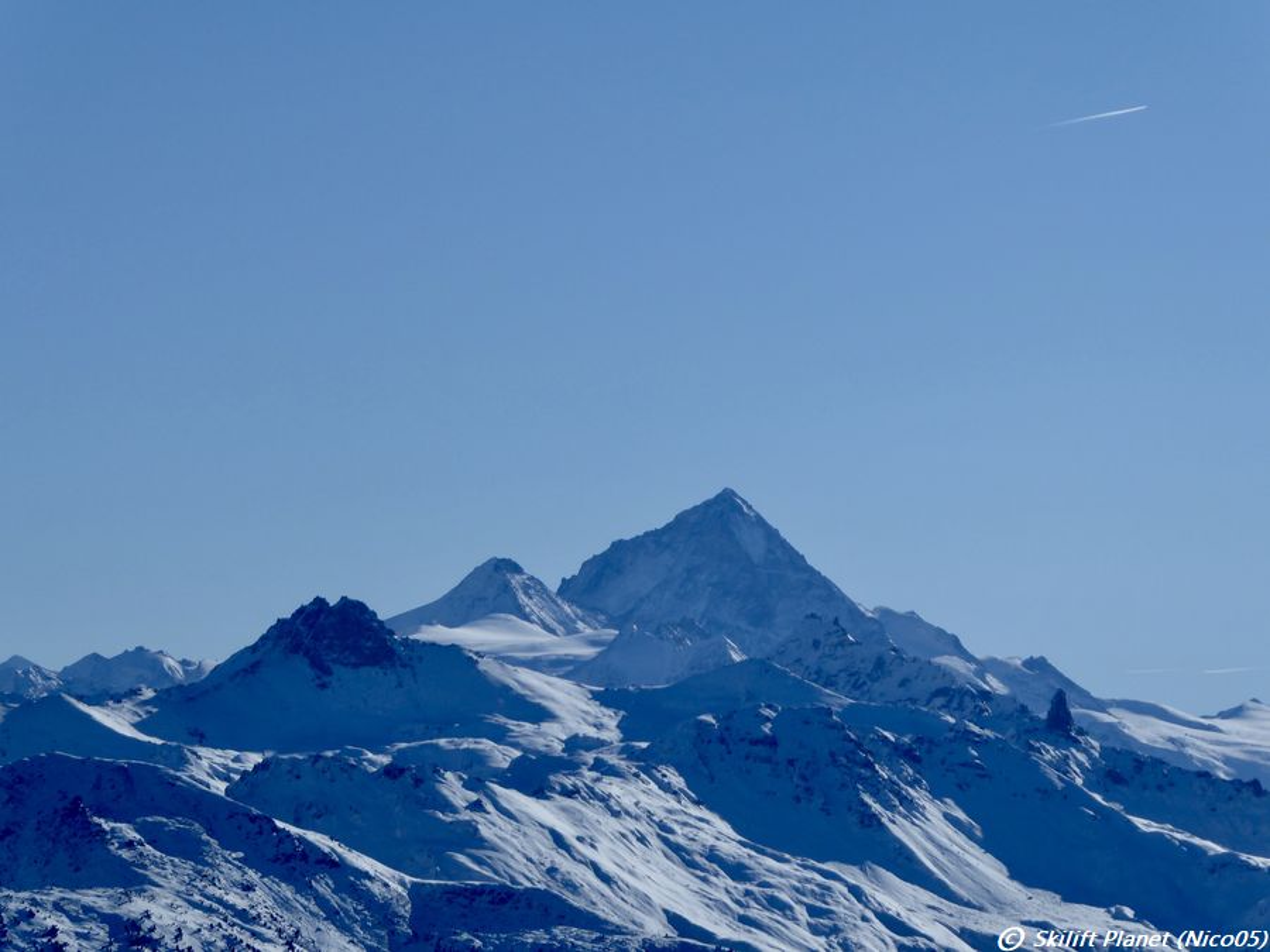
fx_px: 9429
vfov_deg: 5.8
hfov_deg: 7.7
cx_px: 635
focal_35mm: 257
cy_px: 476
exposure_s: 1/1300
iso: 80
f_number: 5.6
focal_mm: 41.4
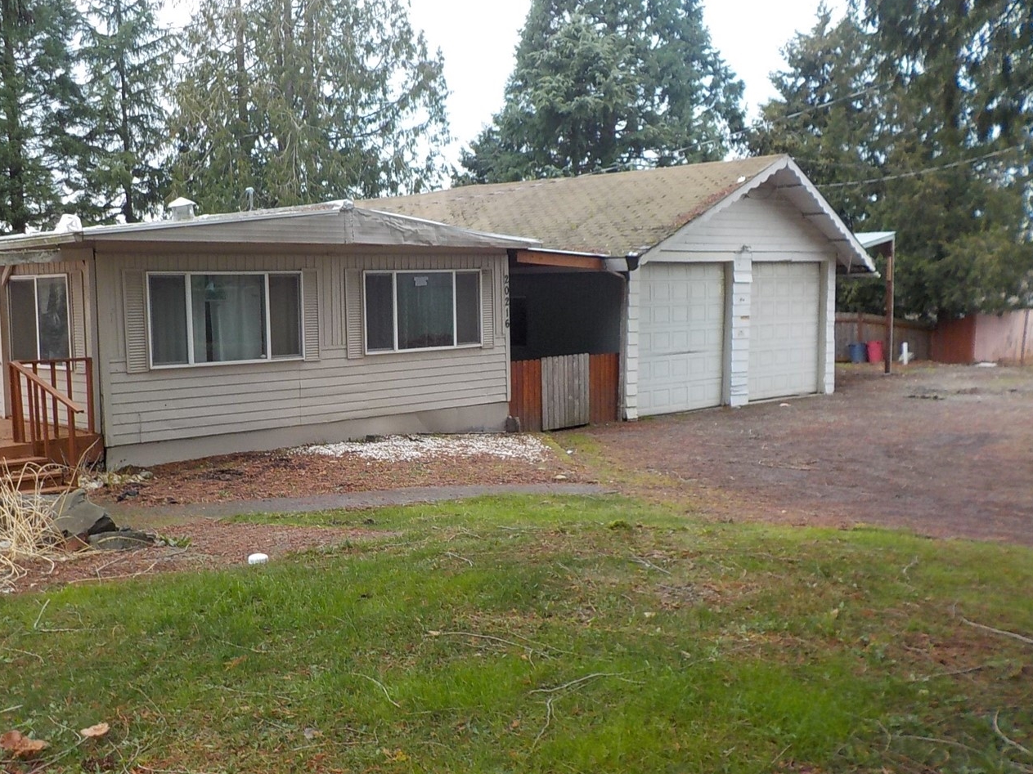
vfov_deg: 37.7
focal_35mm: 38
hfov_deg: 48.5
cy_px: 413
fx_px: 1134
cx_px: 388
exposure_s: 1/30
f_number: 3.3
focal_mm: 4.1
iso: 160
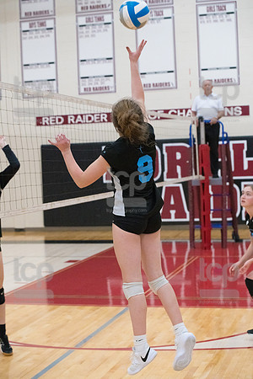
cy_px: 190
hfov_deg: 19.5
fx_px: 738
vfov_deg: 28.8
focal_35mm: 70
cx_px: 126
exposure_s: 1/1000
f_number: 4.5
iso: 6400
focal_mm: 70
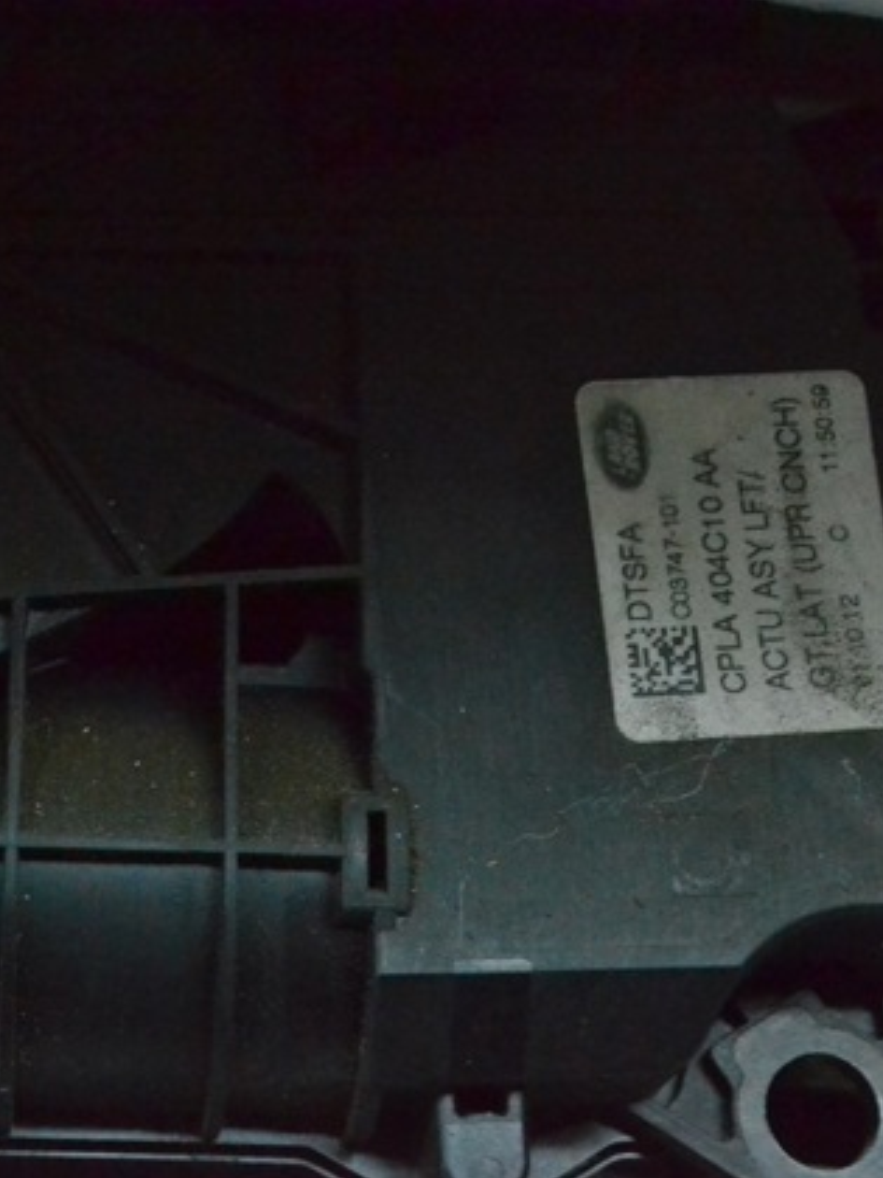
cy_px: 592
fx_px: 2687
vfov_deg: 24.7
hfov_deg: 18.4
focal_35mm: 79
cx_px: 146
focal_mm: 36
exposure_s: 1/125
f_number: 10
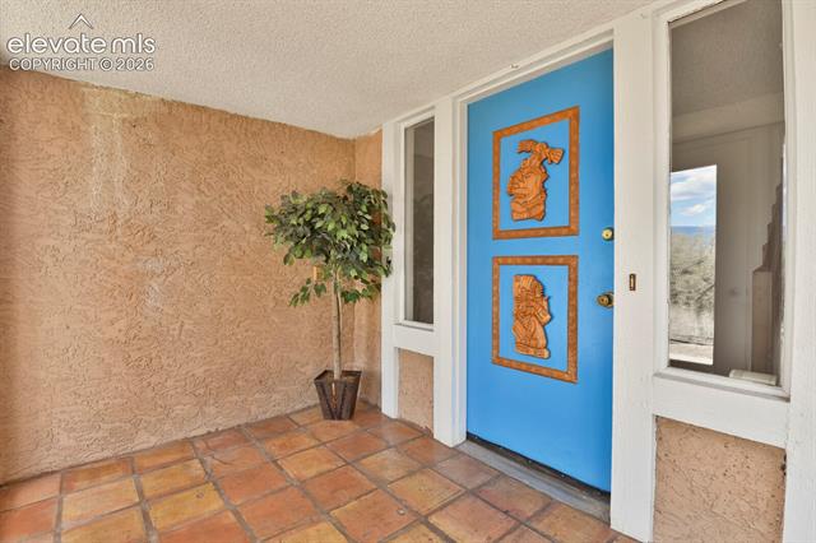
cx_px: 408
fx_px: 385
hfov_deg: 93.3
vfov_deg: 70.4
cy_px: 272
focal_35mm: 17
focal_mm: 17
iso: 450
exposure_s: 1/20
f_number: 8
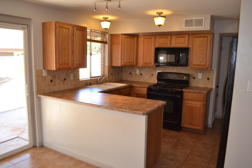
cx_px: 126
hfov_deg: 67.4
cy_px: 84
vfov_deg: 47.9
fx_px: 189
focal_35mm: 27
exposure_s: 1/100
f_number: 3.5
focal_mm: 18
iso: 400
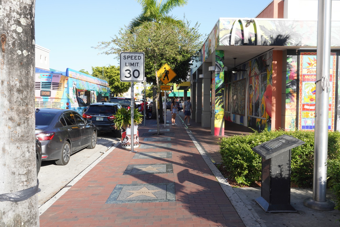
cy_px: 114
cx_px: 170
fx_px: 312
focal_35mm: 33
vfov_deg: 40.0
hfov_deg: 57.2
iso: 400
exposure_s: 1/100
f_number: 20
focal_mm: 33
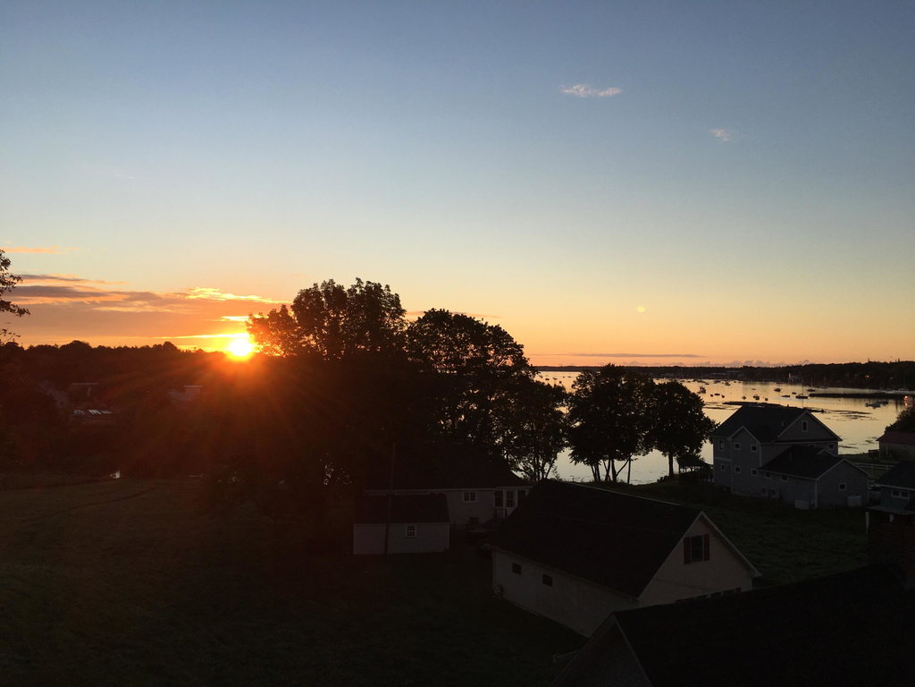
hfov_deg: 61.7
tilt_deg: +2.6
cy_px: 344
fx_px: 767
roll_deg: -0.8
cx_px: 458
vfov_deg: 48.2
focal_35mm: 29
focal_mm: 4.15
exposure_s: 1/864
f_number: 2.2
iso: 25
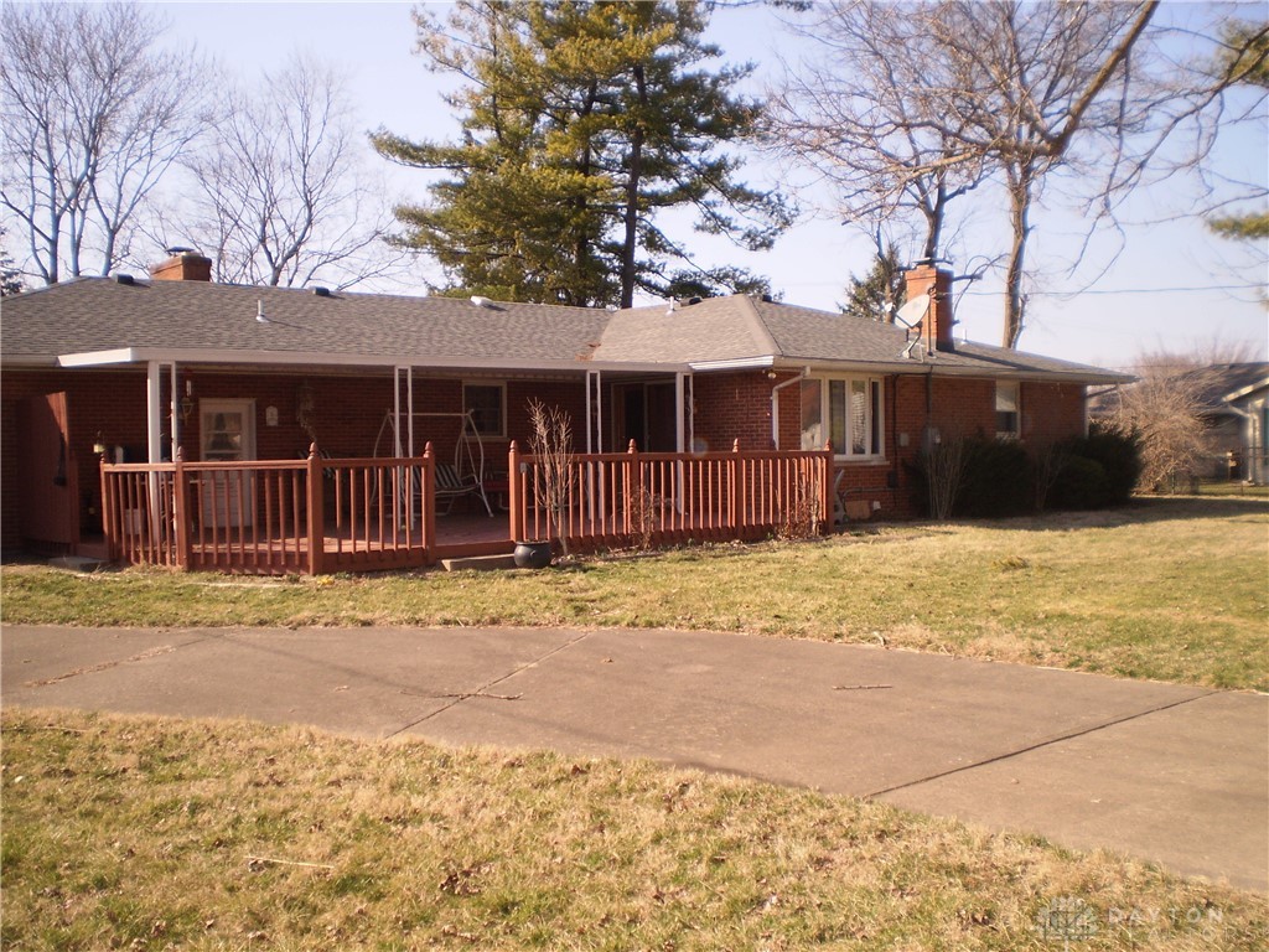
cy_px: 476
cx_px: 634
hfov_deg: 51.4
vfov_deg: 39.7
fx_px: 1320
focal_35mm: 36
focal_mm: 6.3
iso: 64
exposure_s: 1/800
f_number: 3.1
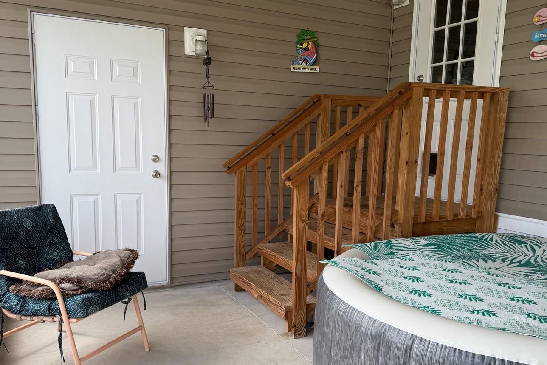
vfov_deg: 42.1
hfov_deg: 60.3
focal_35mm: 31
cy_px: 221
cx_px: 276
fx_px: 471
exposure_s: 1/528
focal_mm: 6.76
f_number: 1.78
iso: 80
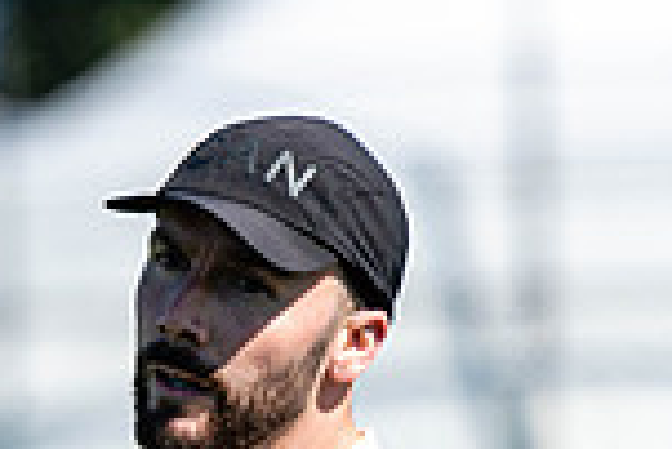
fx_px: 21562
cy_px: 776
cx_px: -85
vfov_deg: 1.2
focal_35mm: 1154
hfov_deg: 1.8
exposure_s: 1/1600
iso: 100
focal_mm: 200
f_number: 3.2
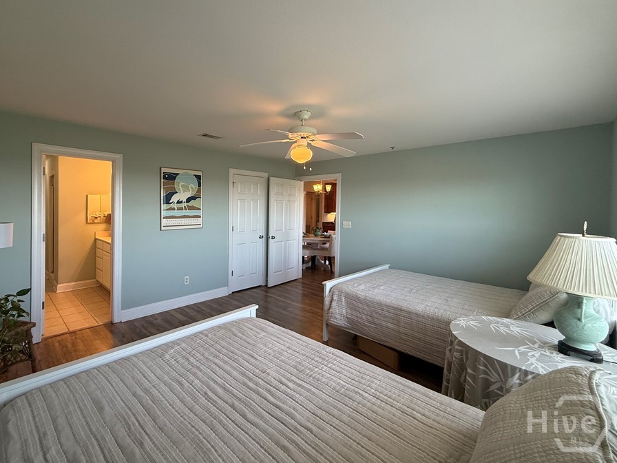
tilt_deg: -0.5
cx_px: 269
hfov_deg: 94.0
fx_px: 285
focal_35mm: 16
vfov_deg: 78.0
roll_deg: -1.0
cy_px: 212
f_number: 2.2
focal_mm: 2.22
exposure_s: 1/120
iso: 160
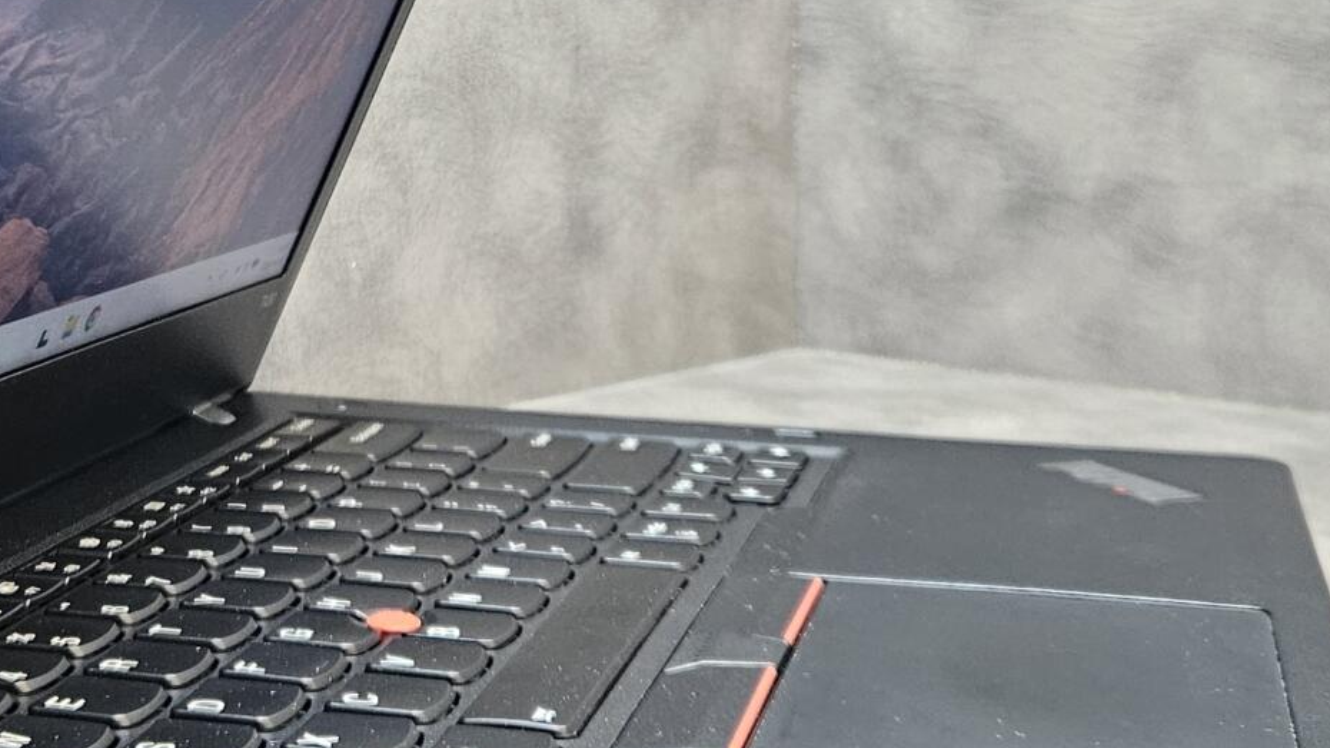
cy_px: 142
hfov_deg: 30.2
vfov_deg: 17.3
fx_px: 2433
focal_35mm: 69
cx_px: 379
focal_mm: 5.4
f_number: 1.8
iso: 500
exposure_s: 1/100
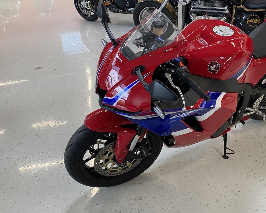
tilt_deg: -30.9
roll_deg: +3.4
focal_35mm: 37
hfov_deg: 48.1
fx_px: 291
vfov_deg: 40.1
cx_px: 183
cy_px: 109
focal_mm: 4.25
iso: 64
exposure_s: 1/50
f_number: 1.8
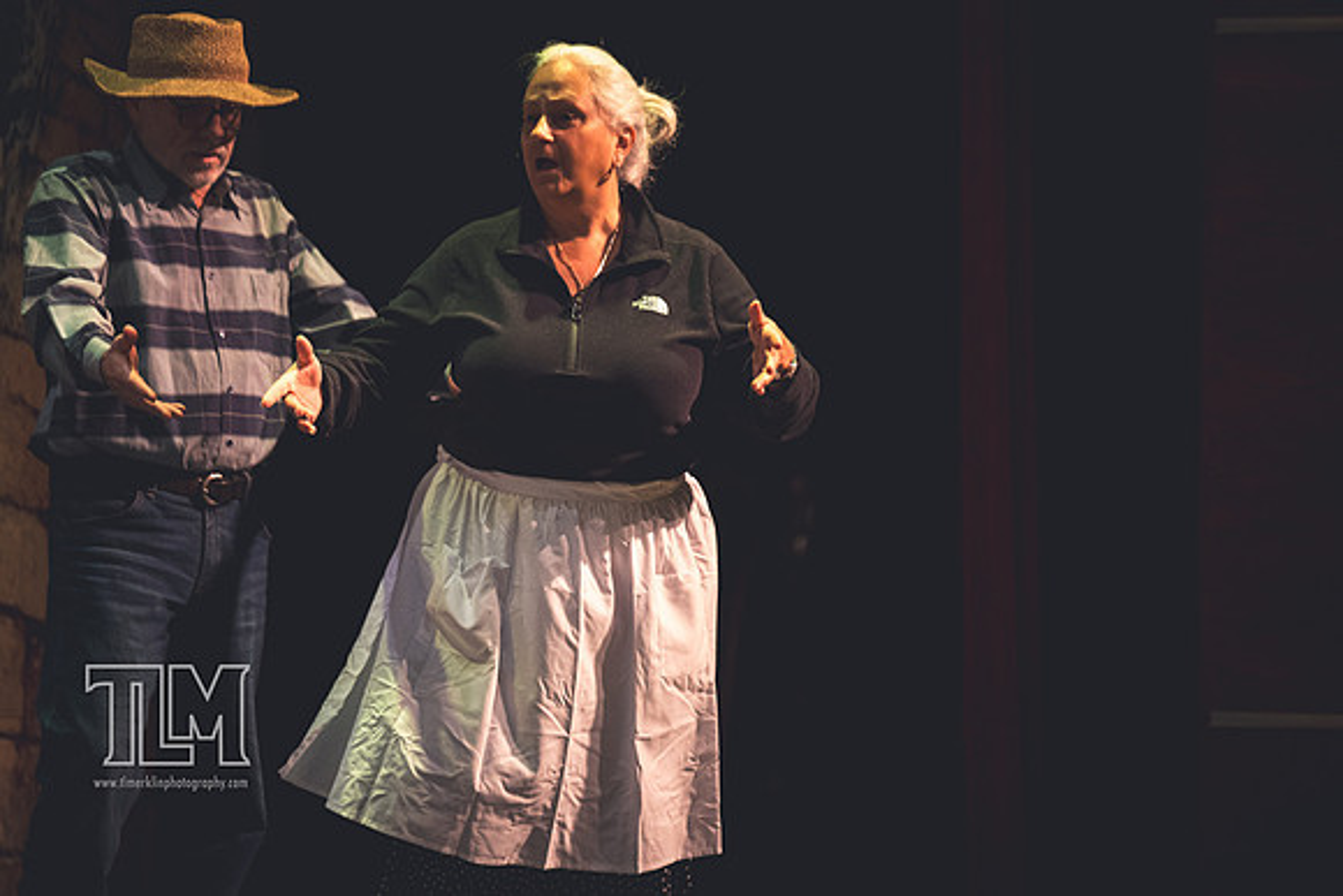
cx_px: 672
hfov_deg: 10.3
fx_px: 7463
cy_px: 448
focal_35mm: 200
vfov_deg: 6.9
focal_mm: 200
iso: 4500
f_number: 2.8
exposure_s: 1/250
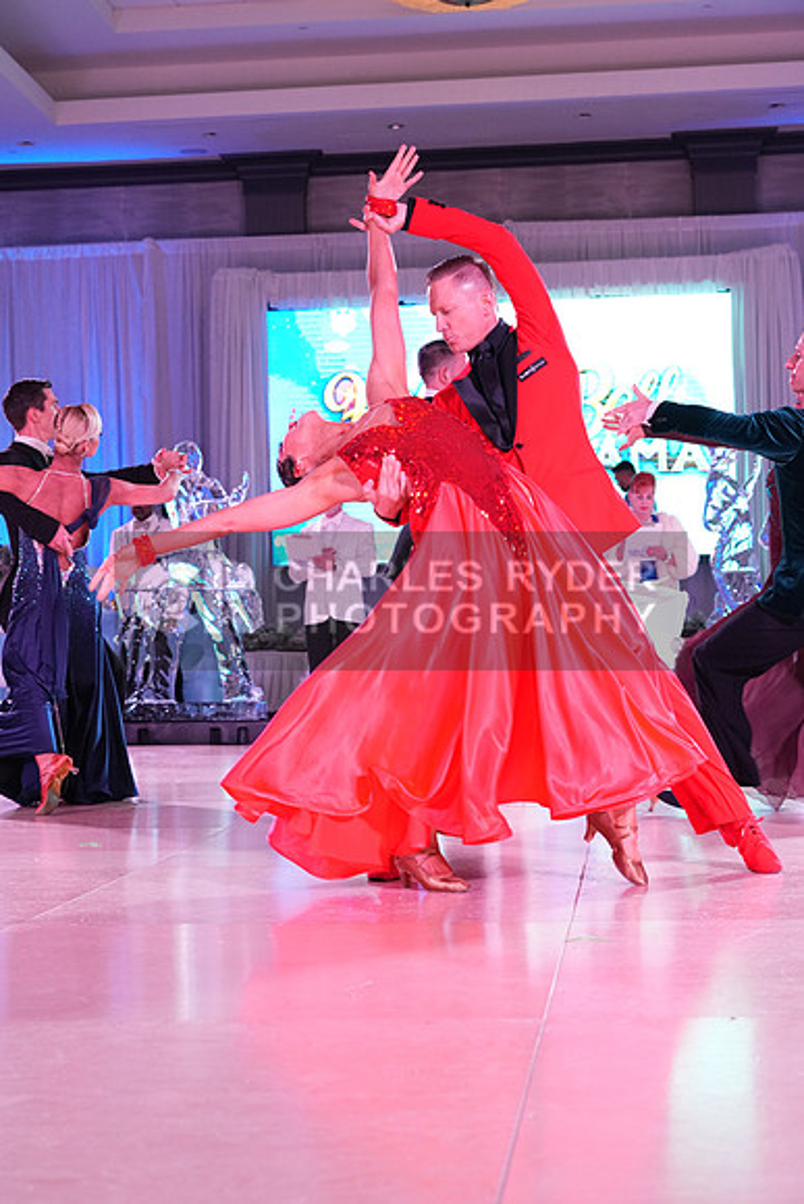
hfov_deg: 22.6
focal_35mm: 60
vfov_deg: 33.4
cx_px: 402
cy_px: 602
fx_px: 2009
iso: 2500
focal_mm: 60
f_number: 5
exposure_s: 1/250
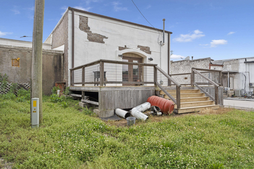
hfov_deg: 74.9
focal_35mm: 24
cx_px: 127
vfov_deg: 54.1
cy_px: 84
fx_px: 166
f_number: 8
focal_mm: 23.5
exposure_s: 1/500
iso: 200
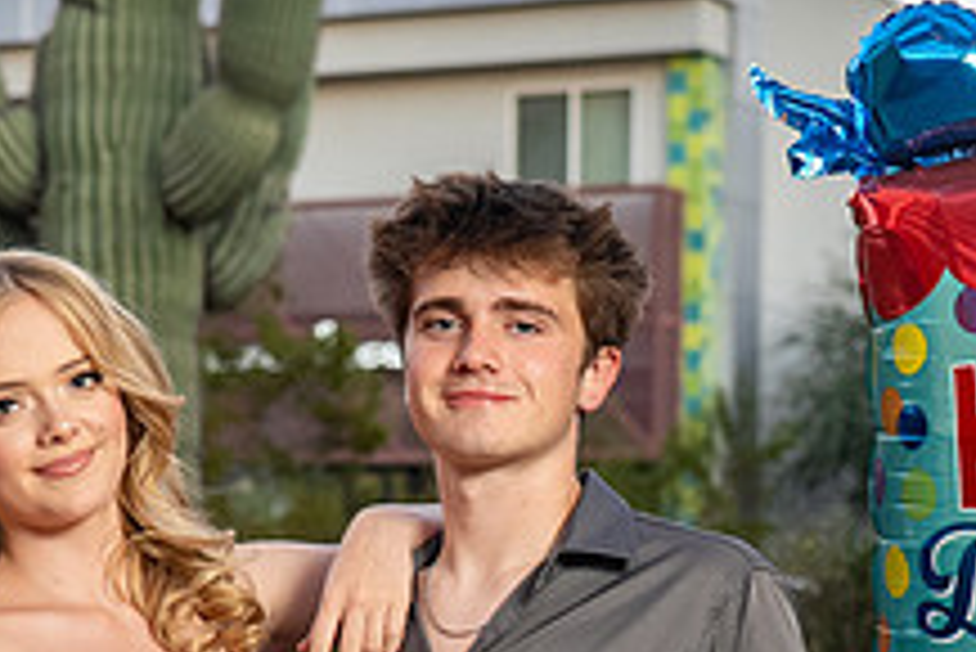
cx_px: 345
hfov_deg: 15.5
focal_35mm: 132
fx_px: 3581
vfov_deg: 10.3
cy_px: 637
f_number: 4
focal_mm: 47
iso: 800
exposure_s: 1/80
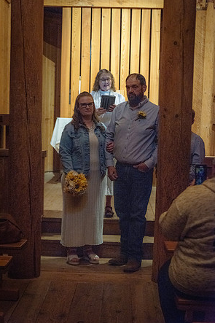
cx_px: 108
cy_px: 162
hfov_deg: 20.6
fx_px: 592
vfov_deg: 30.5
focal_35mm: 66
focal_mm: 65
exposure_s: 1/125
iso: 5000
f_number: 4
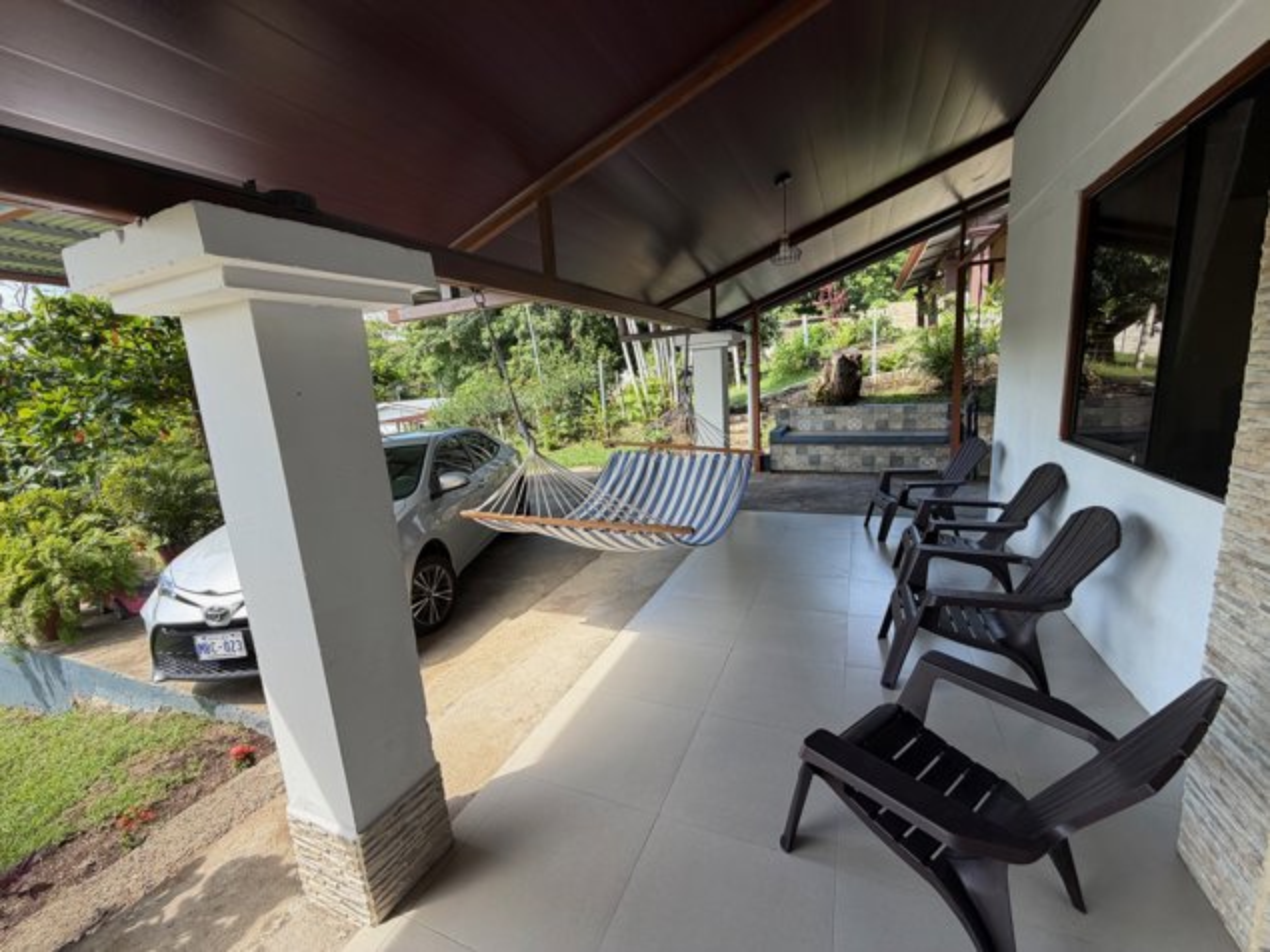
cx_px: 635
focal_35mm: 14
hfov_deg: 102.1
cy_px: 476
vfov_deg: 85.7
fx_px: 514
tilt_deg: -10.4
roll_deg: +3.0
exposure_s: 1/182
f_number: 2.2
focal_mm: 2.22
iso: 40
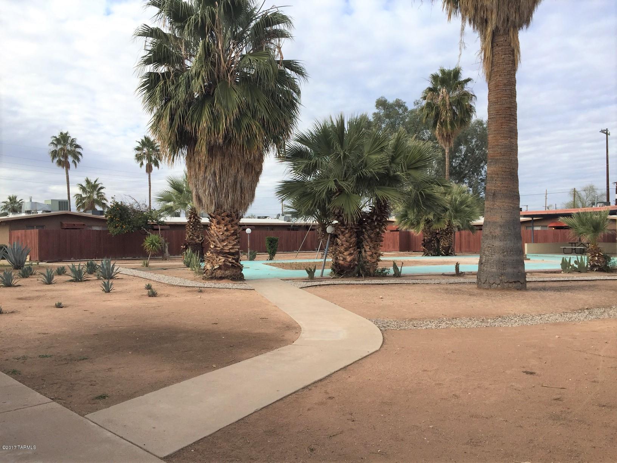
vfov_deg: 48.2
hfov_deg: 61.7
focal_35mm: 29
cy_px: 232
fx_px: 517
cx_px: 308
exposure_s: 1/1364
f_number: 2.2
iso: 32
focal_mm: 4.15
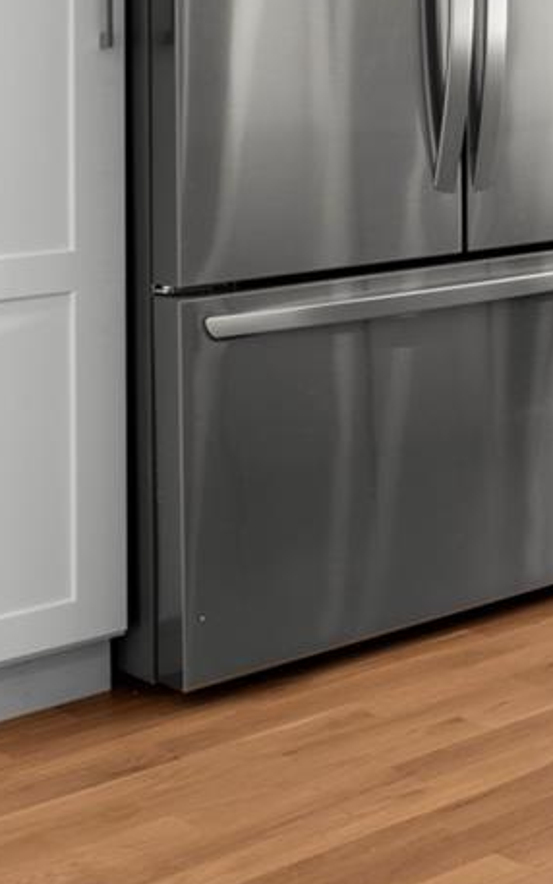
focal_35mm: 73
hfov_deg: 11.5
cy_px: -3
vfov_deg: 26.7
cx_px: 1597
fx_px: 1759
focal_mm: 16
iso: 200
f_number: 9
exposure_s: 1/6
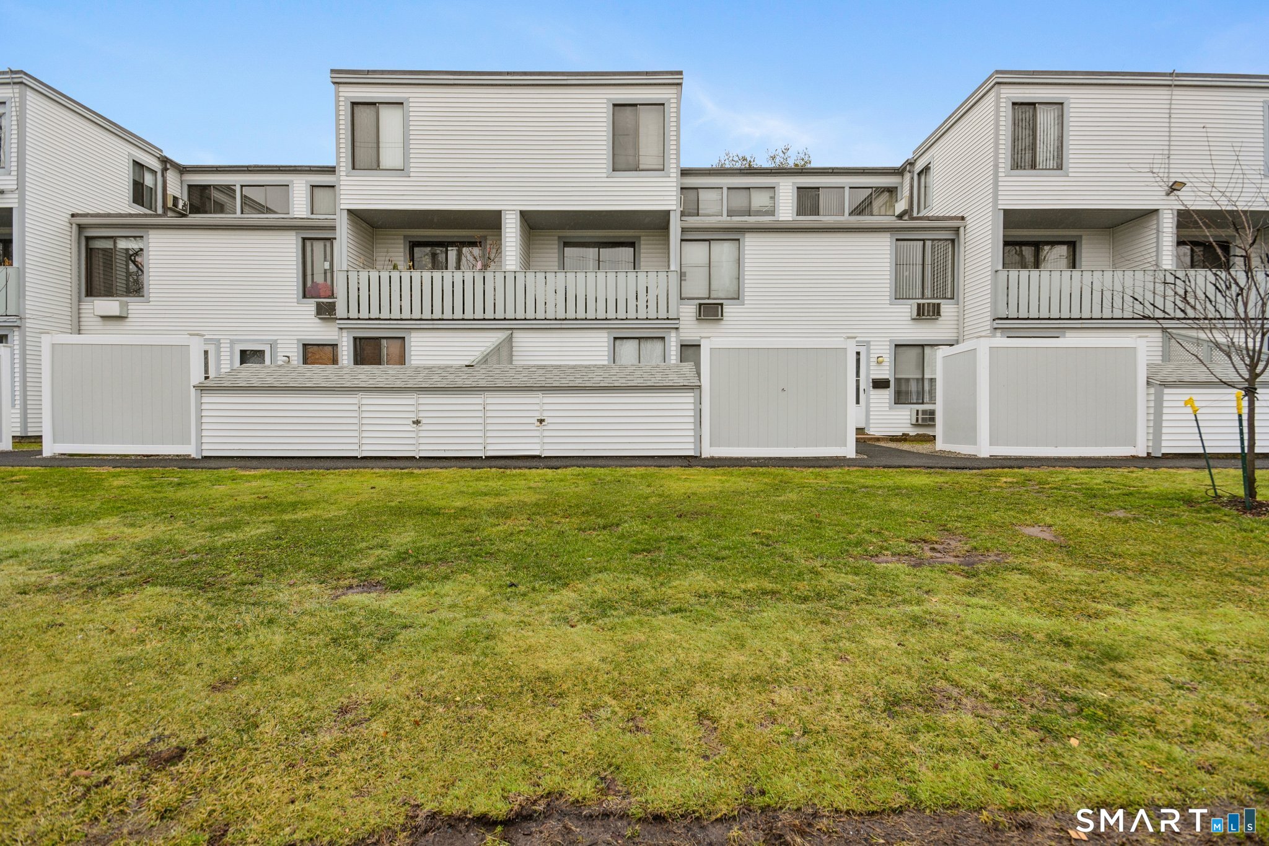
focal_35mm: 17
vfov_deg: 70.4
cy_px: 423
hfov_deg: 93.3
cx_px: 634
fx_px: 599
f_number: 11
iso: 400
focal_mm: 17
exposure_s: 1/320
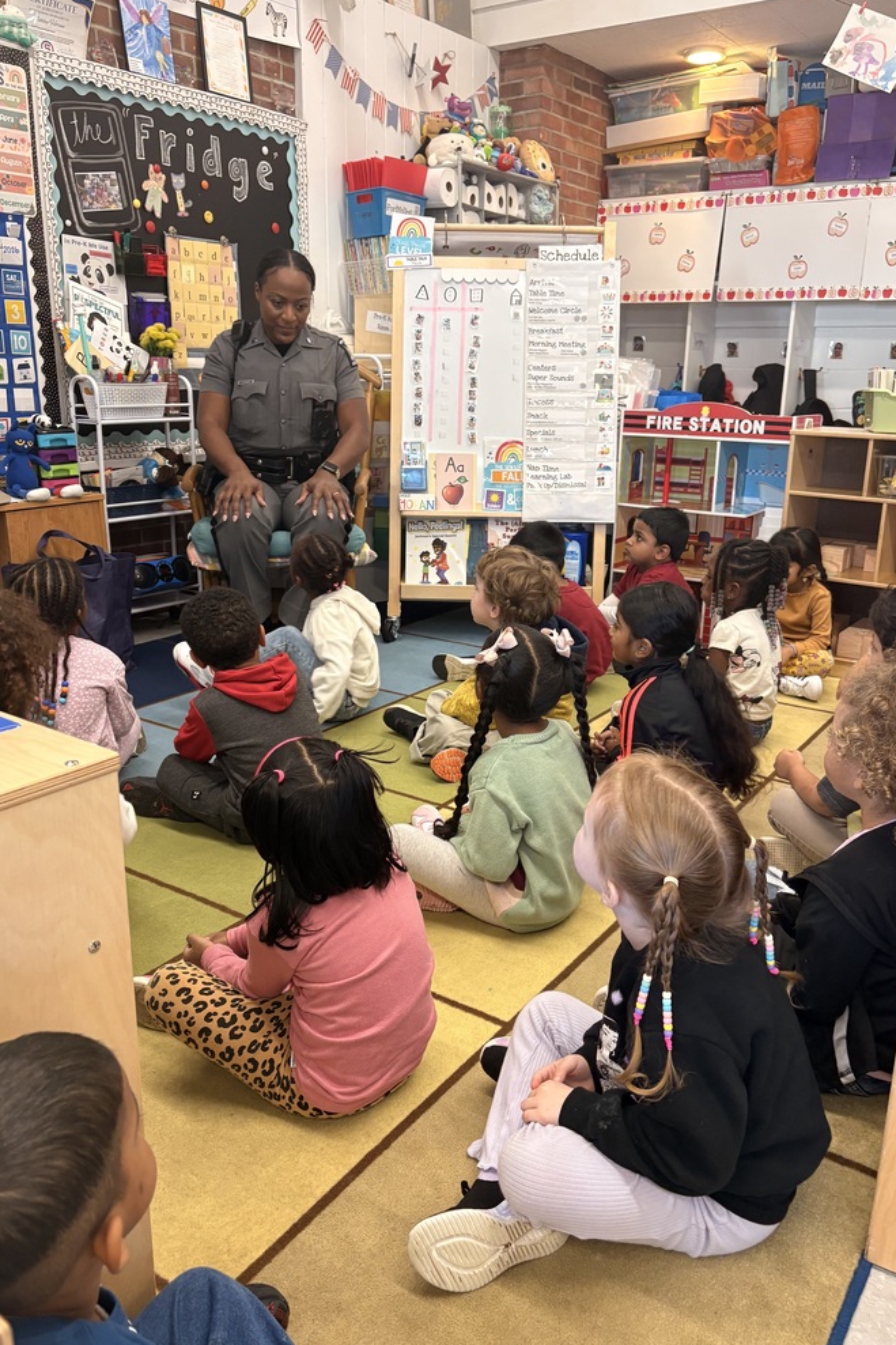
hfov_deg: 46.4
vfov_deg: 65.5
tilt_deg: -15.6
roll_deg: -0.9
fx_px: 1046
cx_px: 449
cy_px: 681
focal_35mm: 28
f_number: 1.6
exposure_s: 1/60
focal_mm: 5.96
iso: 160
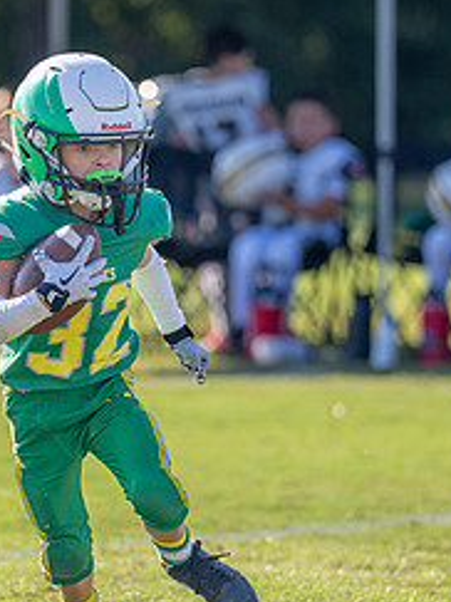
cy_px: 296
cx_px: 97
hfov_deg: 2.4
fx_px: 10641
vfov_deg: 3.2
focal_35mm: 612
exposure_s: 1/2500
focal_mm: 200
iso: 250
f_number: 2.8
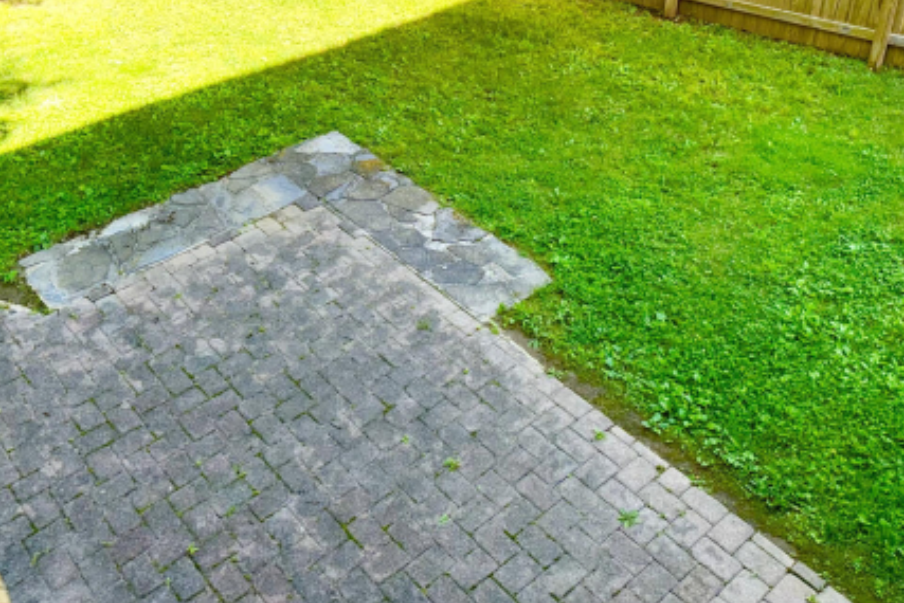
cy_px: 78
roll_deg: -0.4
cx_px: 397
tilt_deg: -28.9
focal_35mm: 39
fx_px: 980
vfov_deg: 32.8
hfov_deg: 49.4
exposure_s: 1/695
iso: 80
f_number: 1.78
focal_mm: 6.76
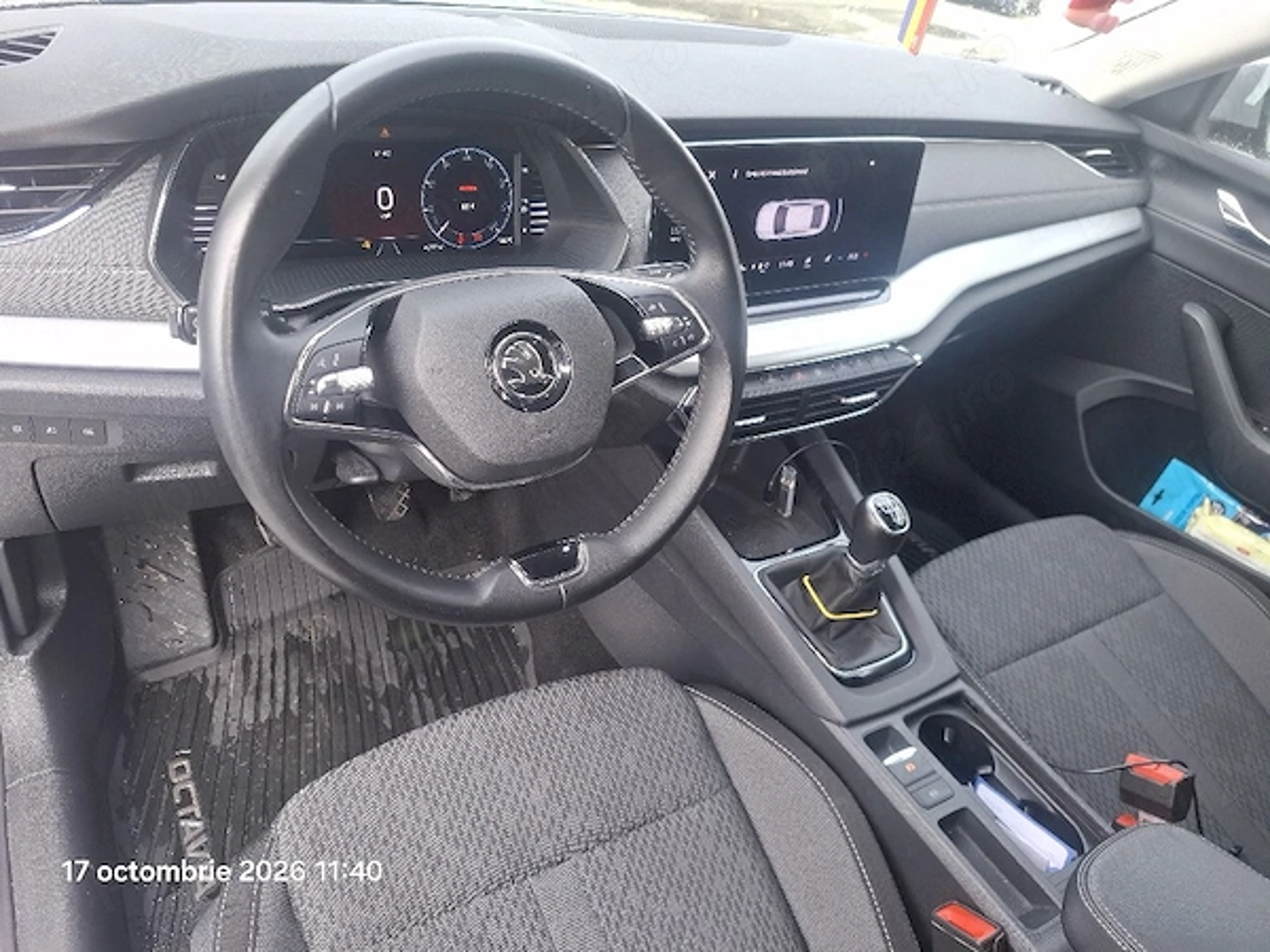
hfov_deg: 73.9
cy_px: 476
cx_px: 635
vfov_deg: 58.9
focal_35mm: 23
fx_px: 844
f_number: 1.8
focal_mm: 5.54
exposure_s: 1/102
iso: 50
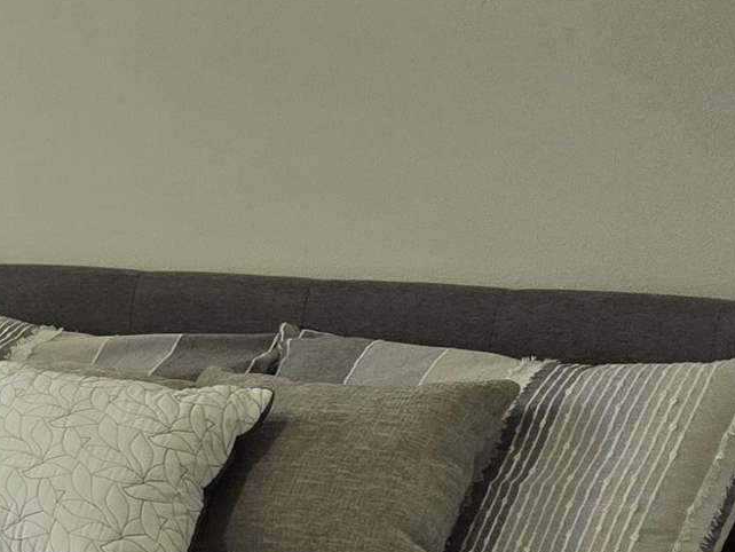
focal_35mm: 110
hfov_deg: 14.1
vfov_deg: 13.3
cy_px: 551
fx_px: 2336
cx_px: -872
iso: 80
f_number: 1.8
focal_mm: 5.4
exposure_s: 1/120
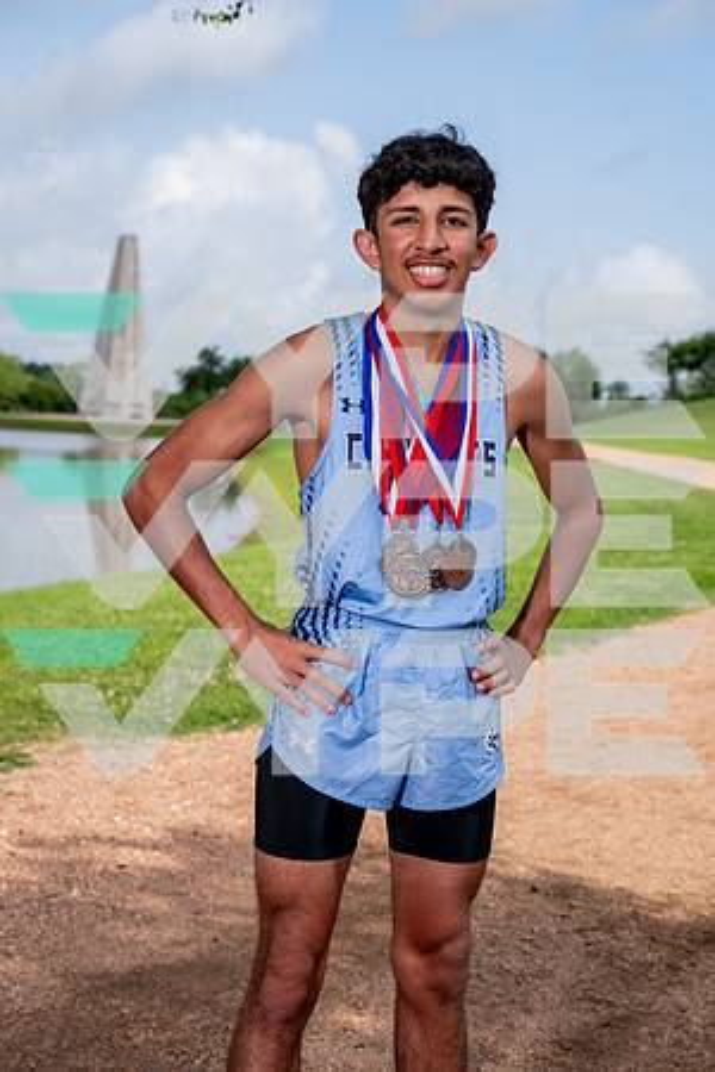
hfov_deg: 22.6
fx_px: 1787
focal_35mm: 60
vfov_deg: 33.4
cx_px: 358
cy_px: 536
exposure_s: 1/640
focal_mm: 60
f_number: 5.6
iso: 100
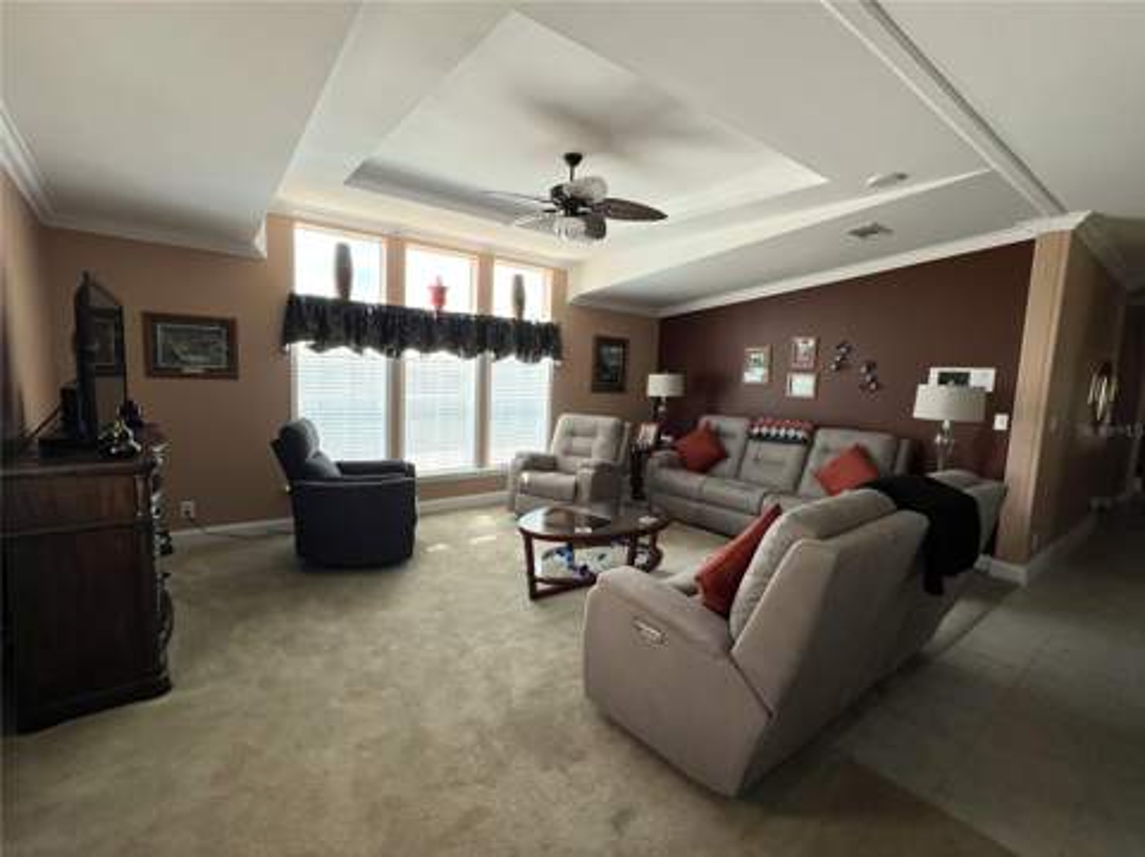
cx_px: 572
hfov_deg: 106.2
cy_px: 428
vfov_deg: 89.8
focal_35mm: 13
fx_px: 430
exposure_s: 1/99
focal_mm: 1.57
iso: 32
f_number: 1.8
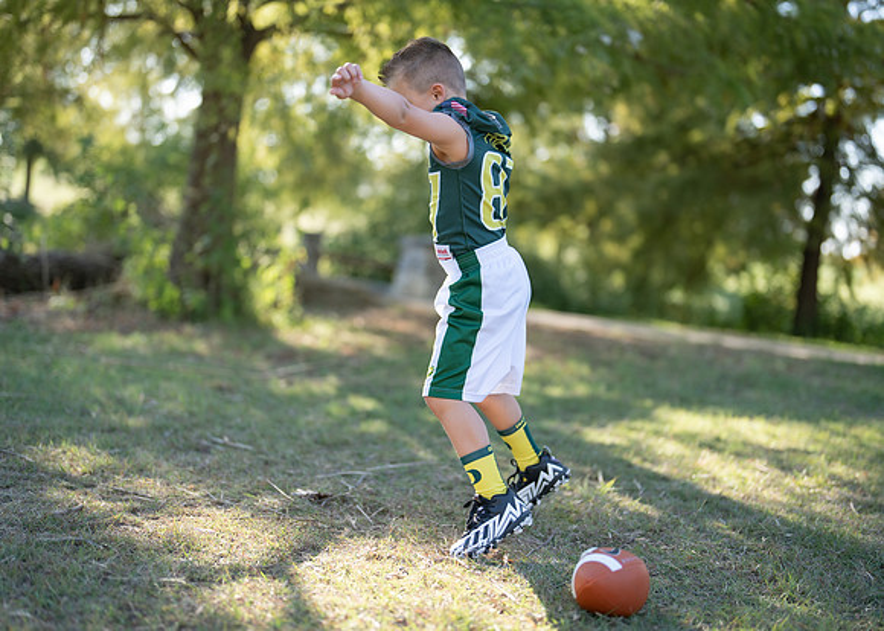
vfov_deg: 27.0
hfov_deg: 37.2
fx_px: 1315
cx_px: 442
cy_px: 316
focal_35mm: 52
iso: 100
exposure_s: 1/1250
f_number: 1.2
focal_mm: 50
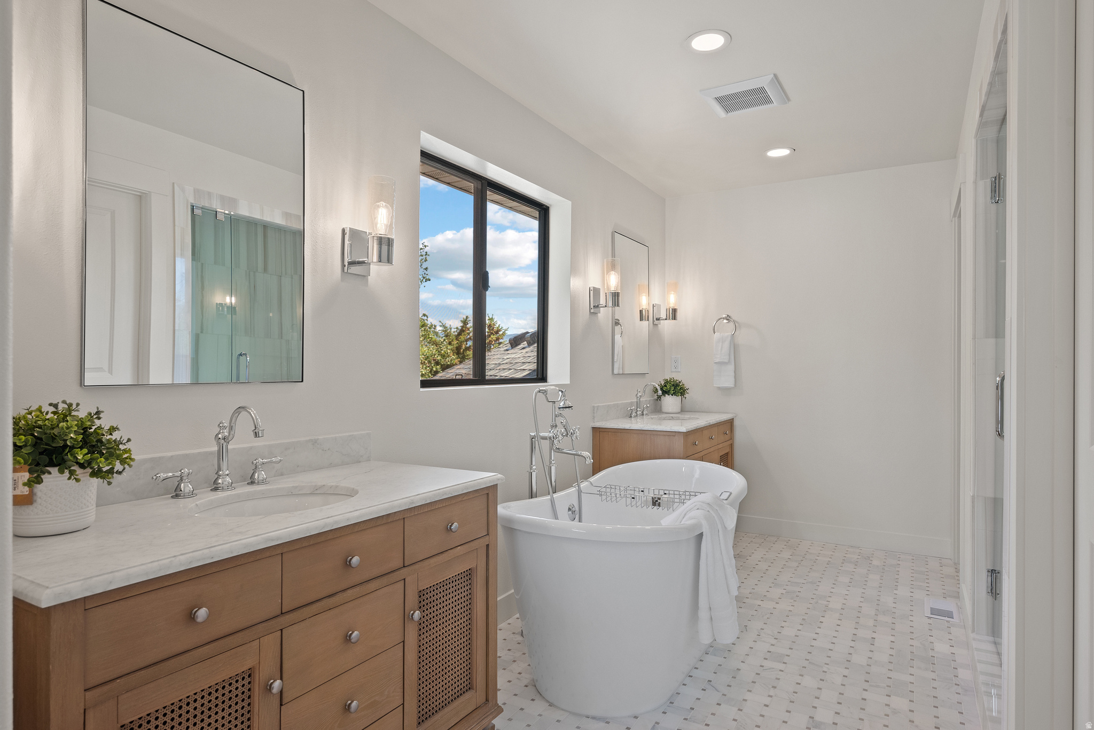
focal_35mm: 20
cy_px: 365
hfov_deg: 84.0
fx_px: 608
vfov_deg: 62.0
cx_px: 547
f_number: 8
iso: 500
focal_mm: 20
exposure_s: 1/6
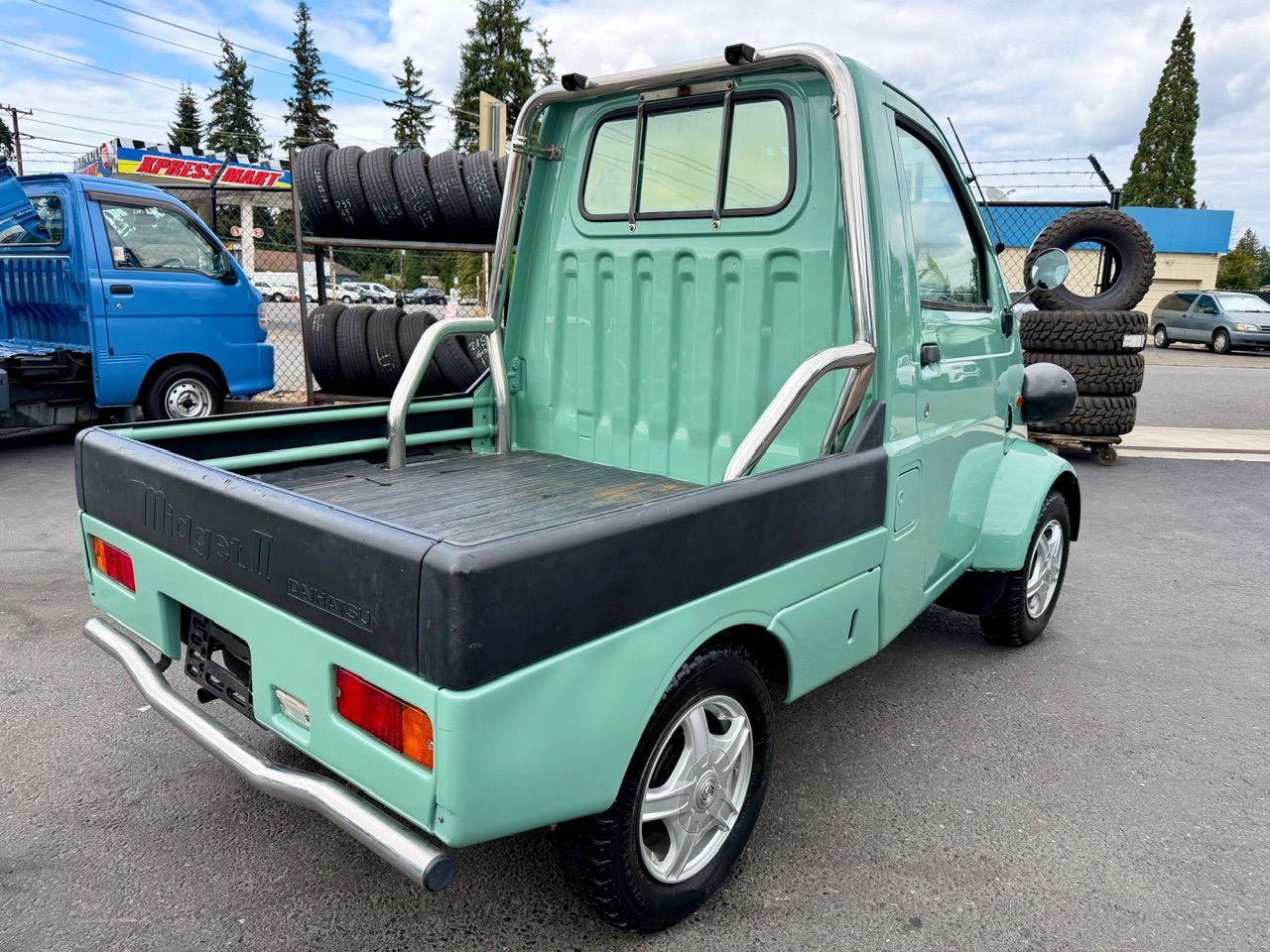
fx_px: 881
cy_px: 476
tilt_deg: -11.9
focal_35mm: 24
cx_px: 635
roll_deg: -2.0
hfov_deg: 71.6
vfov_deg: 56.8
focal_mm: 6.76
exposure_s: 1/1949
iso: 100
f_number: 1.78
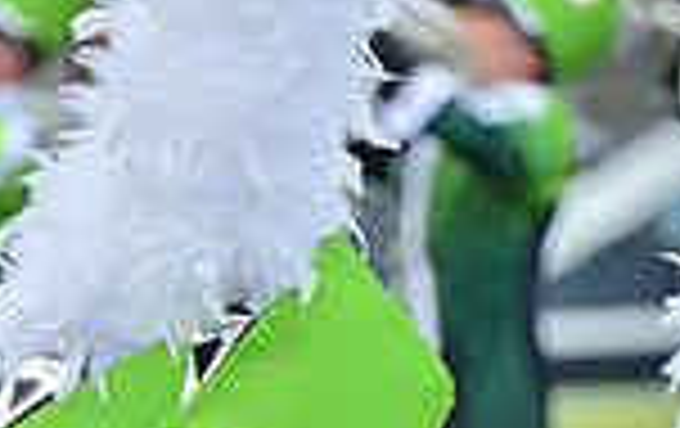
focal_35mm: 757
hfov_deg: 2.8
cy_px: 973
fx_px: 14055
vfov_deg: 1.7
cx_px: 191
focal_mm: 250
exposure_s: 1/400
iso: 200
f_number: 5.6
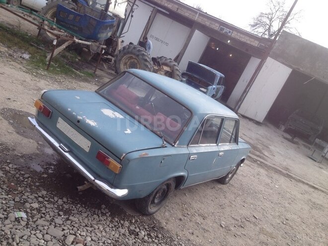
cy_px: 123
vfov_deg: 40.7
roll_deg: -26.6
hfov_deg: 52.6
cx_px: 164
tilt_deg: -16.2
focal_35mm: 35
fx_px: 332
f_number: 2.4
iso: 50
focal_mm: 4.28
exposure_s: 1/431
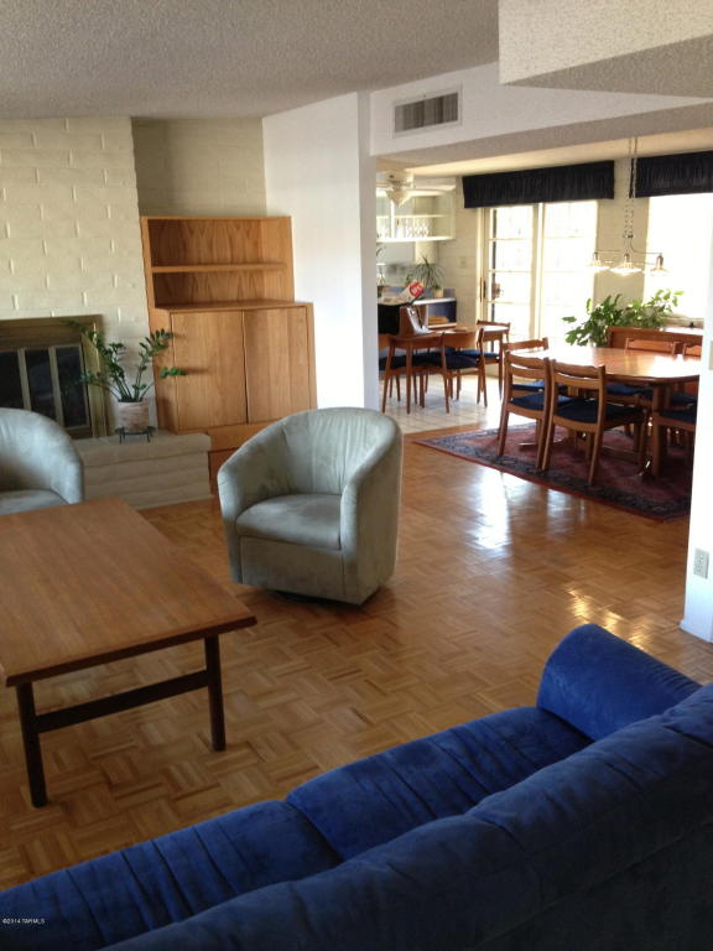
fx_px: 961
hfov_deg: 40.7
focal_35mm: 35
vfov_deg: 52.6
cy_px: 476
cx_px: 356
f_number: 2.4
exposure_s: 1/20
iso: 160
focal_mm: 4.28
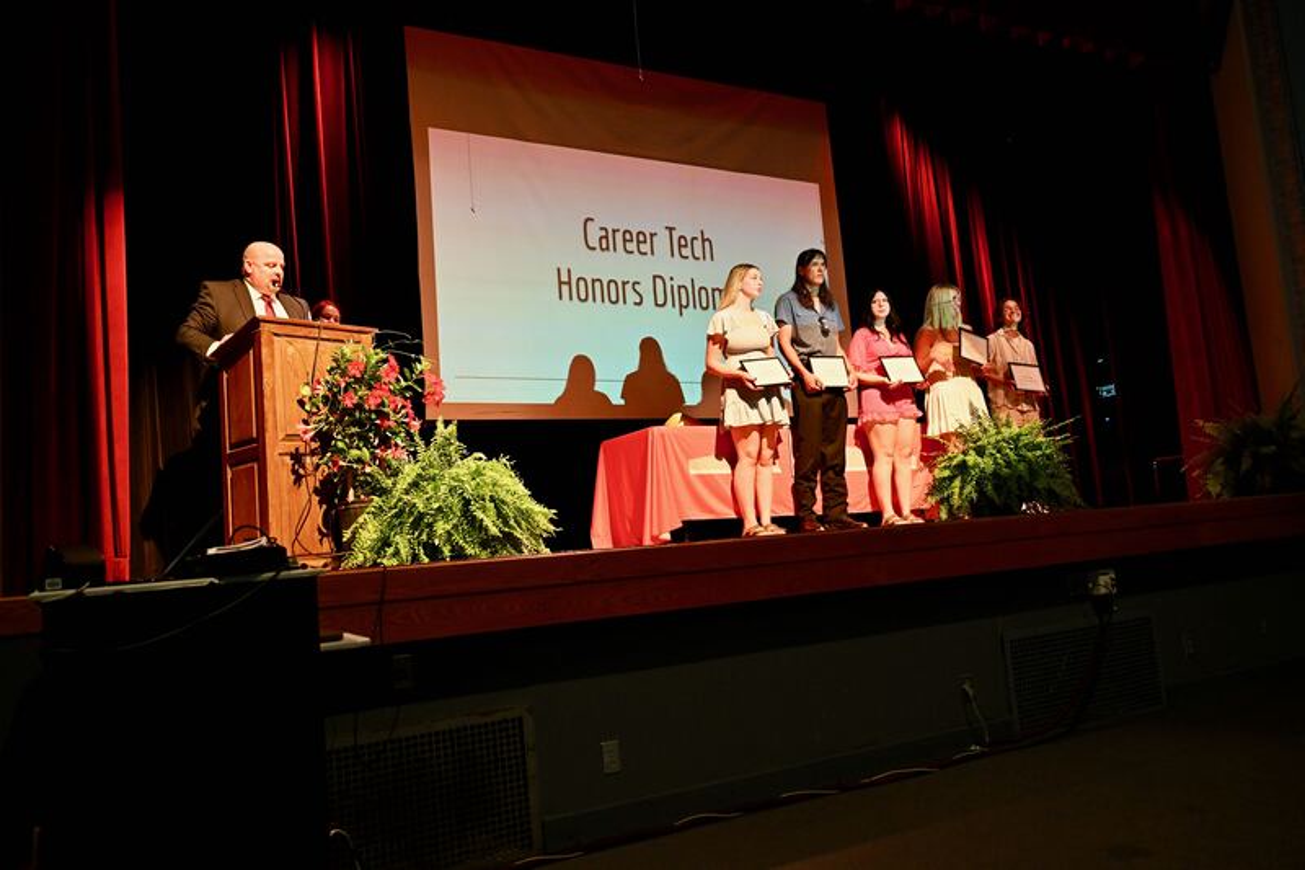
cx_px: 652
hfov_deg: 63.7
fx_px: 1051
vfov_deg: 44.9
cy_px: 435
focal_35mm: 29
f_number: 4.5
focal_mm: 29
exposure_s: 1/100
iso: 3200
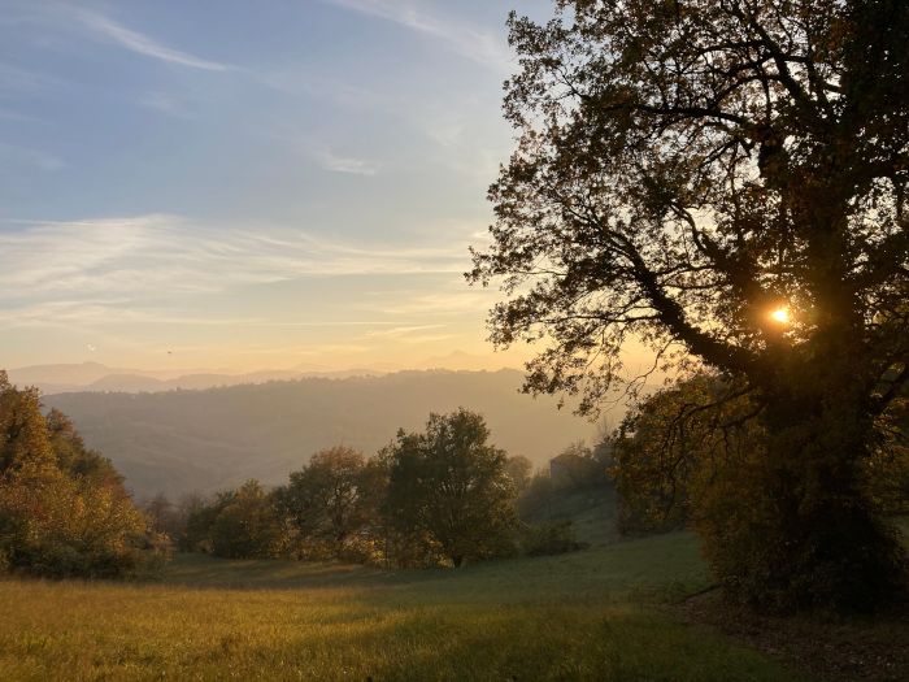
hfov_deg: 63.4
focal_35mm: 28
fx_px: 735
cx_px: 454
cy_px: 341
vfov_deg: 49.7
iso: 20
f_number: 1.8
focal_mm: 3.99
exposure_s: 1/1389
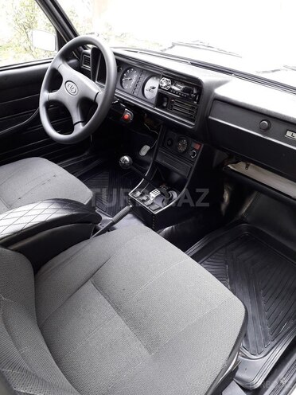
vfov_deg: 65.3
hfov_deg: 51.4
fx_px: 308
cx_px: 148
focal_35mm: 27
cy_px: 198
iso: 80
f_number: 1.9
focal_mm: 3.6
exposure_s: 1/50
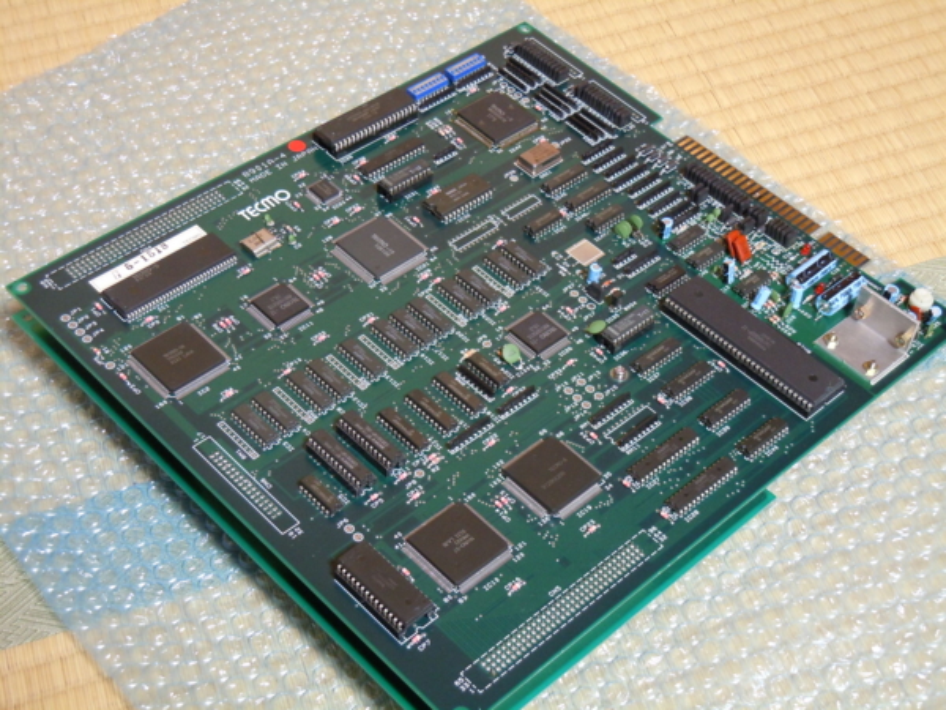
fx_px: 1612
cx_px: 473
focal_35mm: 59
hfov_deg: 32.7
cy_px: 355
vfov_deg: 24.8
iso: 400
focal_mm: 10.6
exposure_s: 1/4
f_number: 4
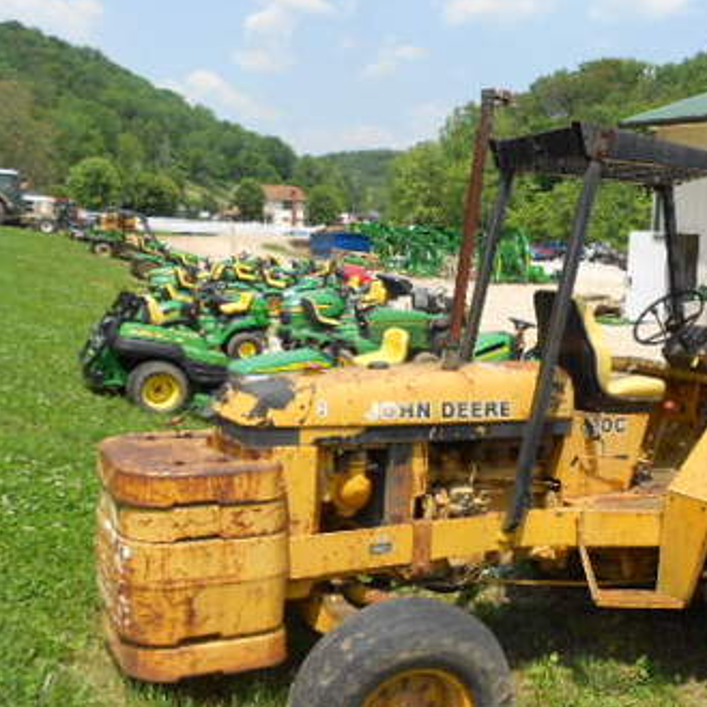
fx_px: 878
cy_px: 400
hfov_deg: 42.2
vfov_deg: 43.8
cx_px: 550
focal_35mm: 38
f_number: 3.2
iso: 80
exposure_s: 1/800
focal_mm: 4.6
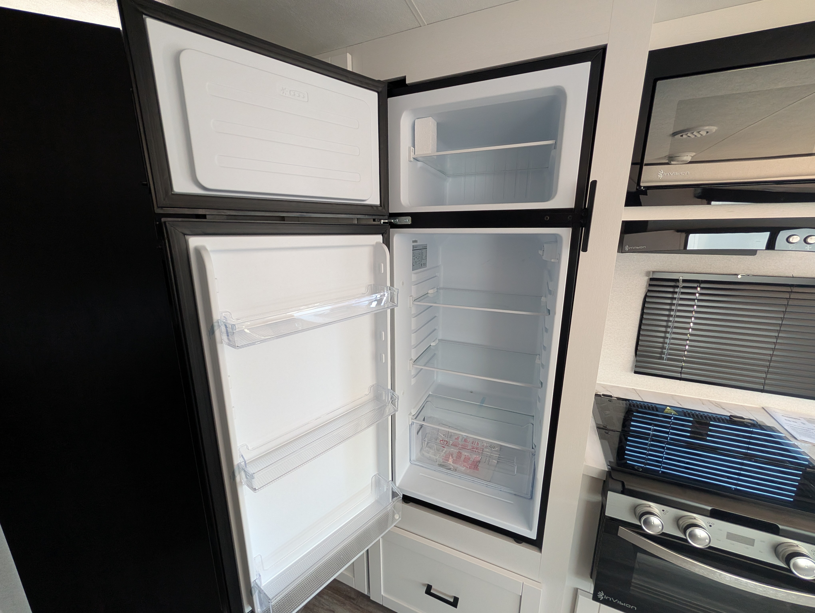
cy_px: 306
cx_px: 408
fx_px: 283
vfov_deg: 94.6
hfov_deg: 110.5
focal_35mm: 12
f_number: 1.7
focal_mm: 2.02
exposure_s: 1/79
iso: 270
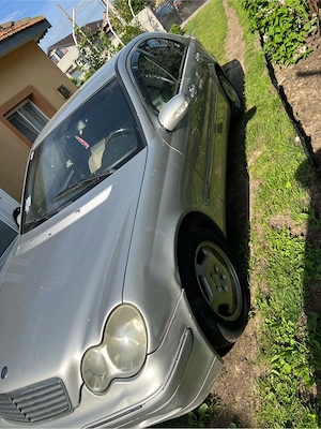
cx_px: 160
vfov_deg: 67.3
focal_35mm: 26
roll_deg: +44.9
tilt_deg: -22.7
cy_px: 214
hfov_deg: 53.1
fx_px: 321
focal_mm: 5.7
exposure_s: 1/2762
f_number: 1.5
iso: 50
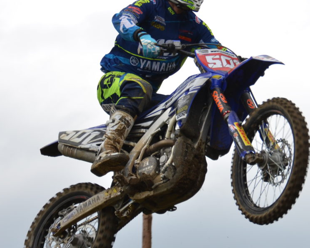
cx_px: 284
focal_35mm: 224
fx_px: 2055
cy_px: 100
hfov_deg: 8.6
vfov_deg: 6.9
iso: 400
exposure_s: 1/1000
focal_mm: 70
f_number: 5.3
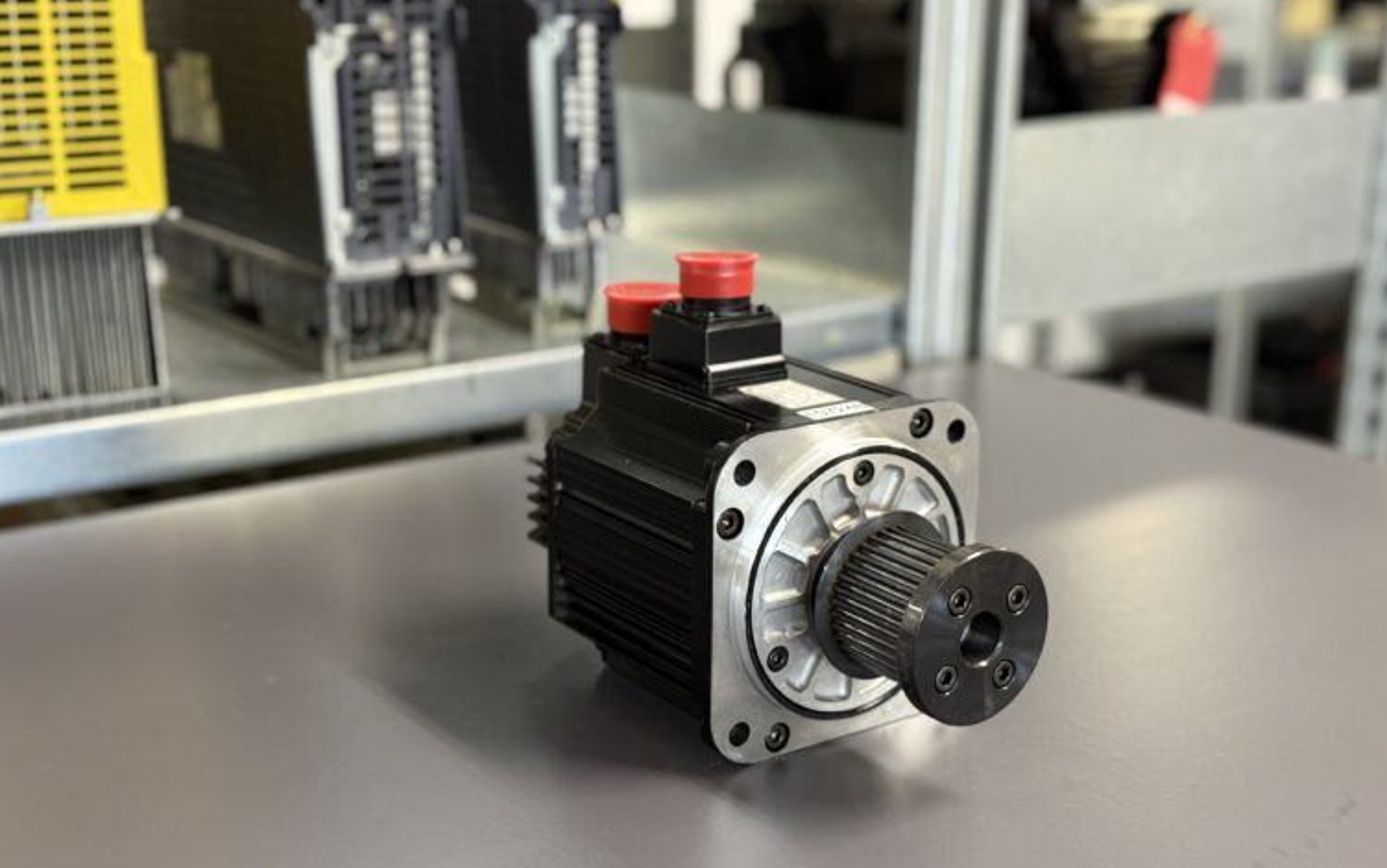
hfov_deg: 38.9
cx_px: 702
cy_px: 523
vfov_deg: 24.8
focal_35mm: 52
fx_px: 1966
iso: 250
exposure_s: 1/33
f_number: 1.78
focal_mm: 6.76
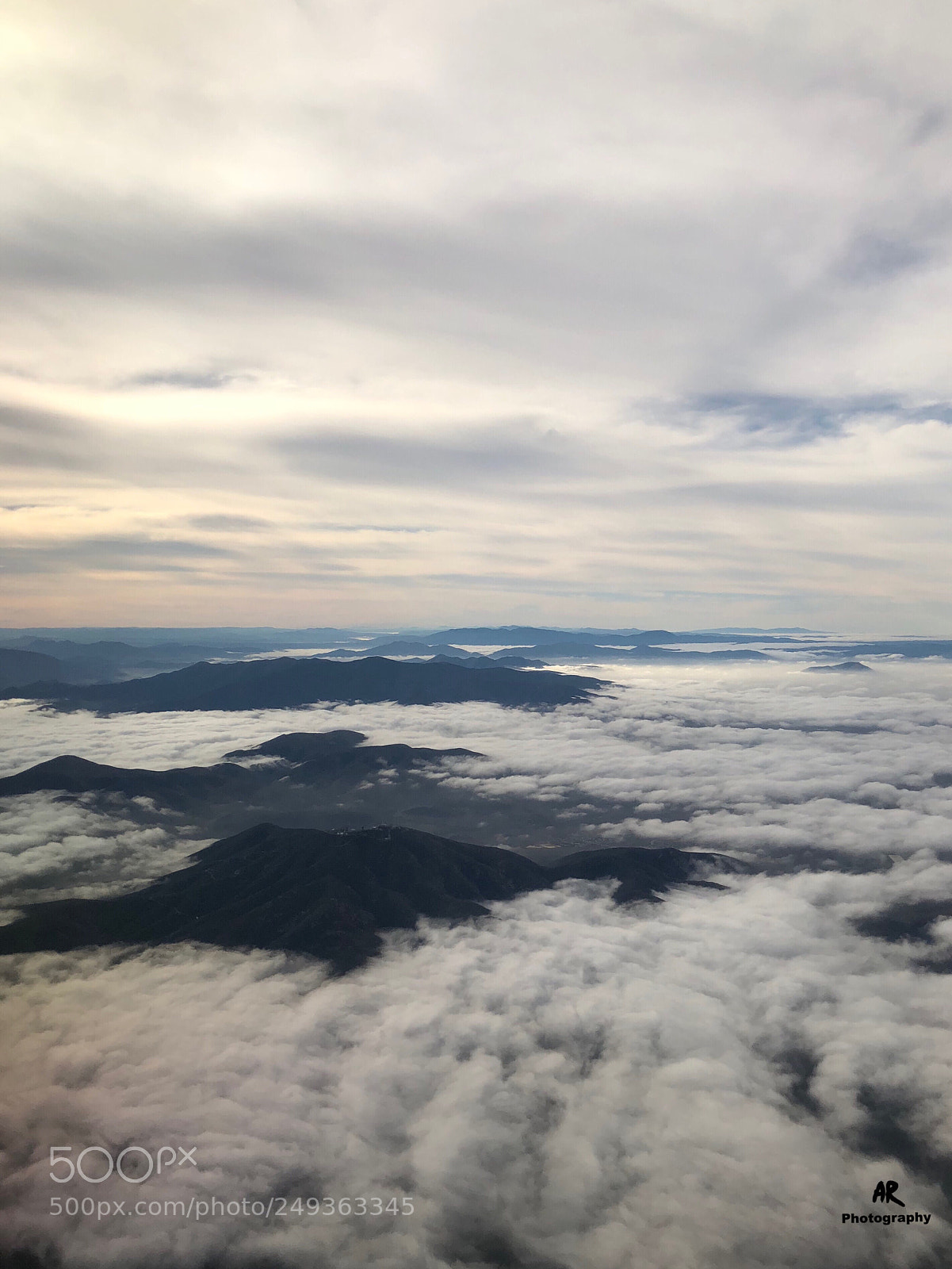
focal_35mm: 28
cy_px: 634
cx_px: 476
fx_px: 1026
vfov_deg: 63.4
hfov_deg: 49.8
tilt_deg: +2.5
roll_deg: -1.2
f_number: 1.8
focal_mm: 4
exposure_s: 1/2525
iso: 25
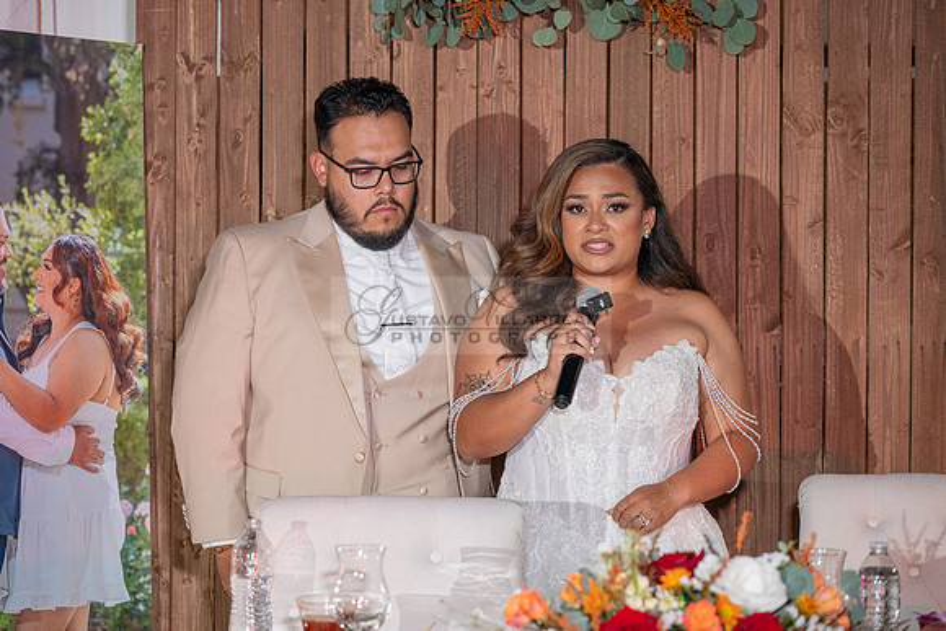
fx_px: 2549
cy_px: 316
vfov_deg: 14.1
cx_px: 473
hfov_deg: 21.0
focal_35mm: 97
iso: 3200
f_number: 4
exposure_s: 1/160
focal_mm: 97
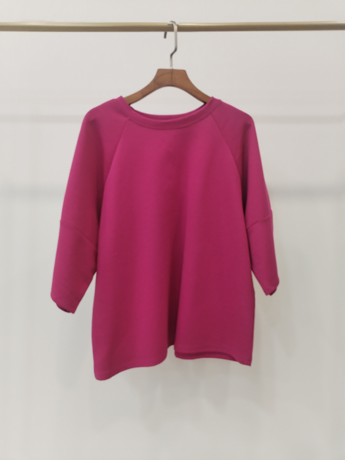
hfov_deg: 48.2
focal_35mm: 29
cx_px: 172
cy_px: 230
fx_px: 385
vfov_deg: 61.7
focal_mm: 4.75
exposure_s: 1/60
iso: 350
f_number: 1.8
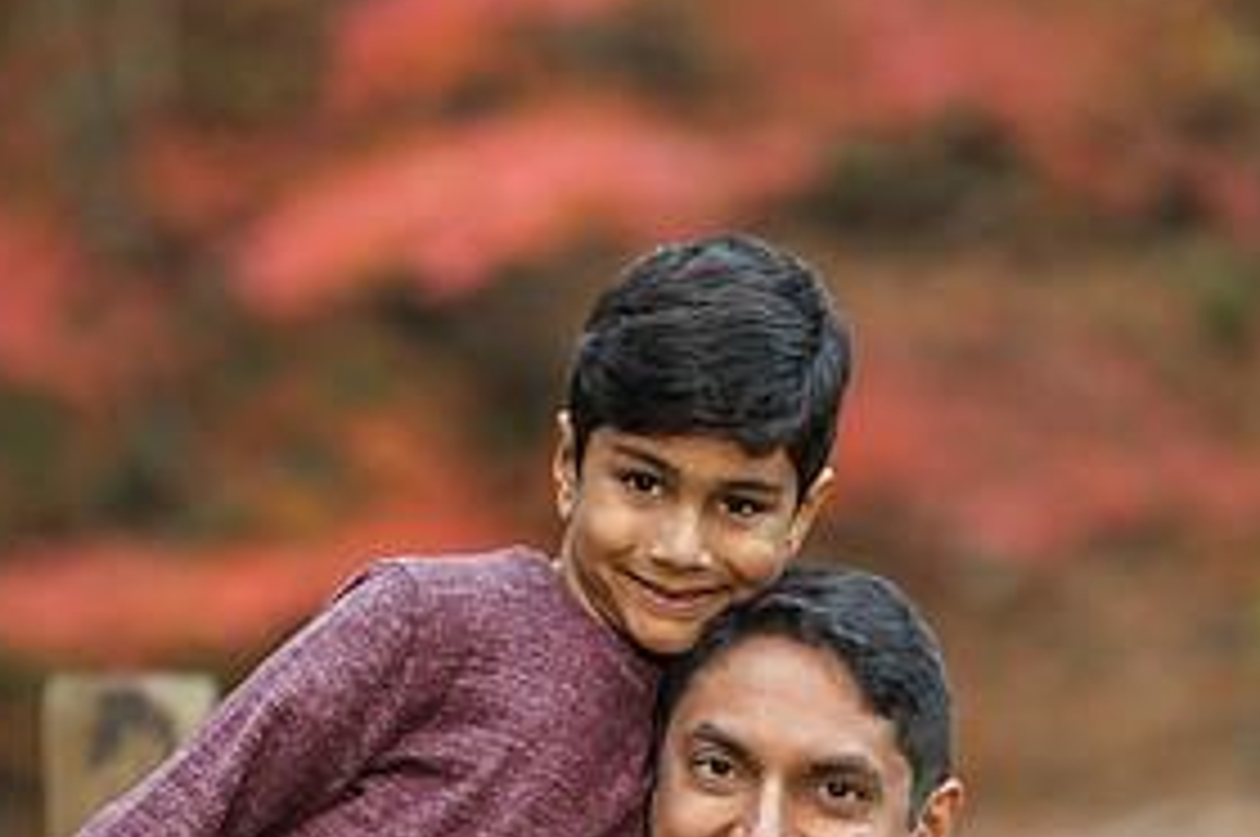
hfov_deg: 6.4
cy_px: 724
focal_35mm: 322
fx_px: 11257
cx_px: 612
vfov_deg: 4.3
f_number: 4
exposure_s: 1/125
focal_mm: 200
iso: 800
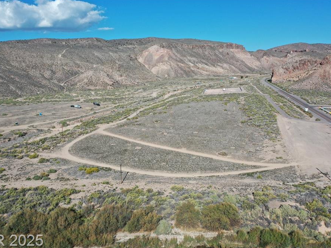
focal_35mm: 31
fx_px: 296
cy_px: 125
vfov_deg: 45.5
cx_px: 163
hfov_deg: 58.3
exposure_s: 1/2500
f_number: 2.8
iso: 100
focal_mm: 10.26
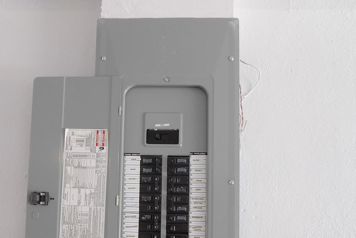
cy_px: 177
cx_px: 146
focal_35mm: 35
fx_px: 346
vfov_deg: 37.0
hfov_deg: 54.1
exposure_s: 1/33
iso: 103
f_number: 3.2
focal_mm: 4.3
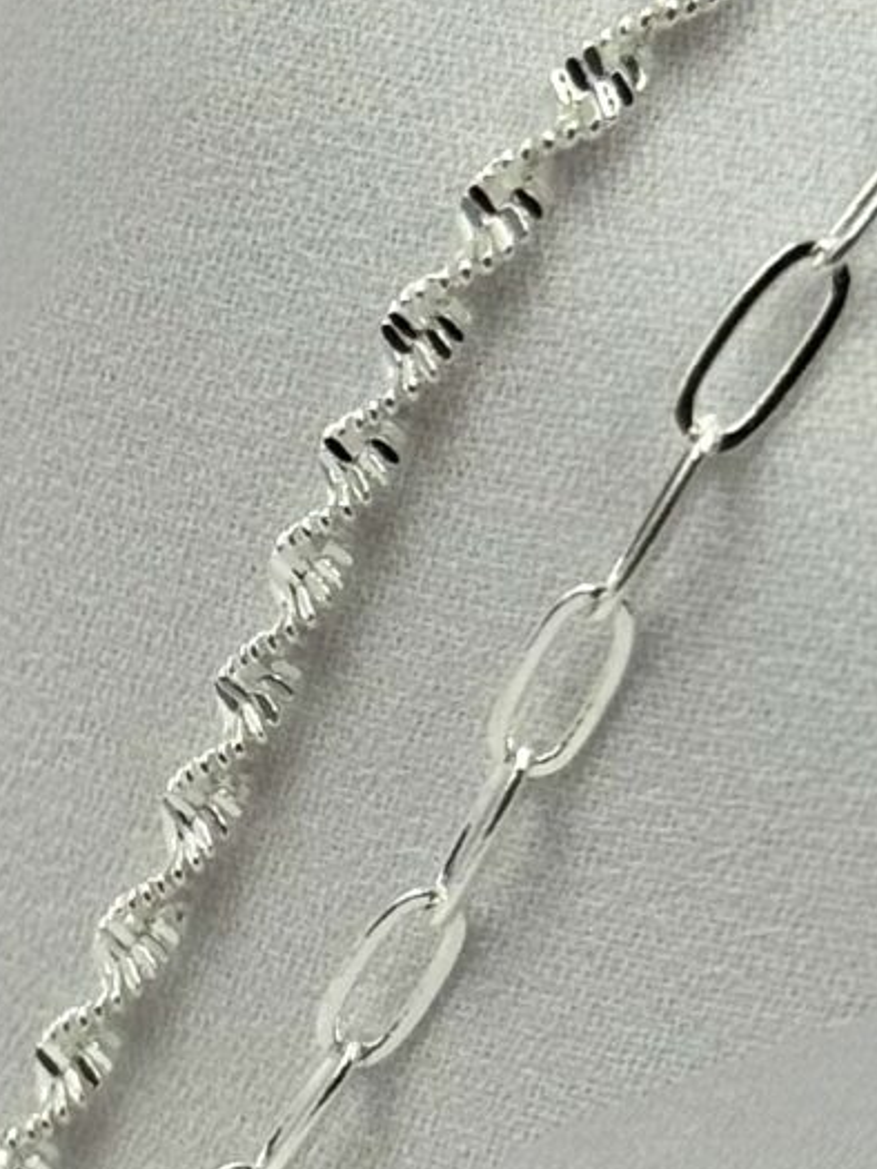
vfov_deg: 8.5
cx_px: 788
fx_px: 7901
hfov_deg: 6.3
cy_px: 436
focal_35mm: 234
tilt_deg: -48.6
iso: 64
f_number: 1.78
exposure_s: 1/1923
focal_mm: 6.76
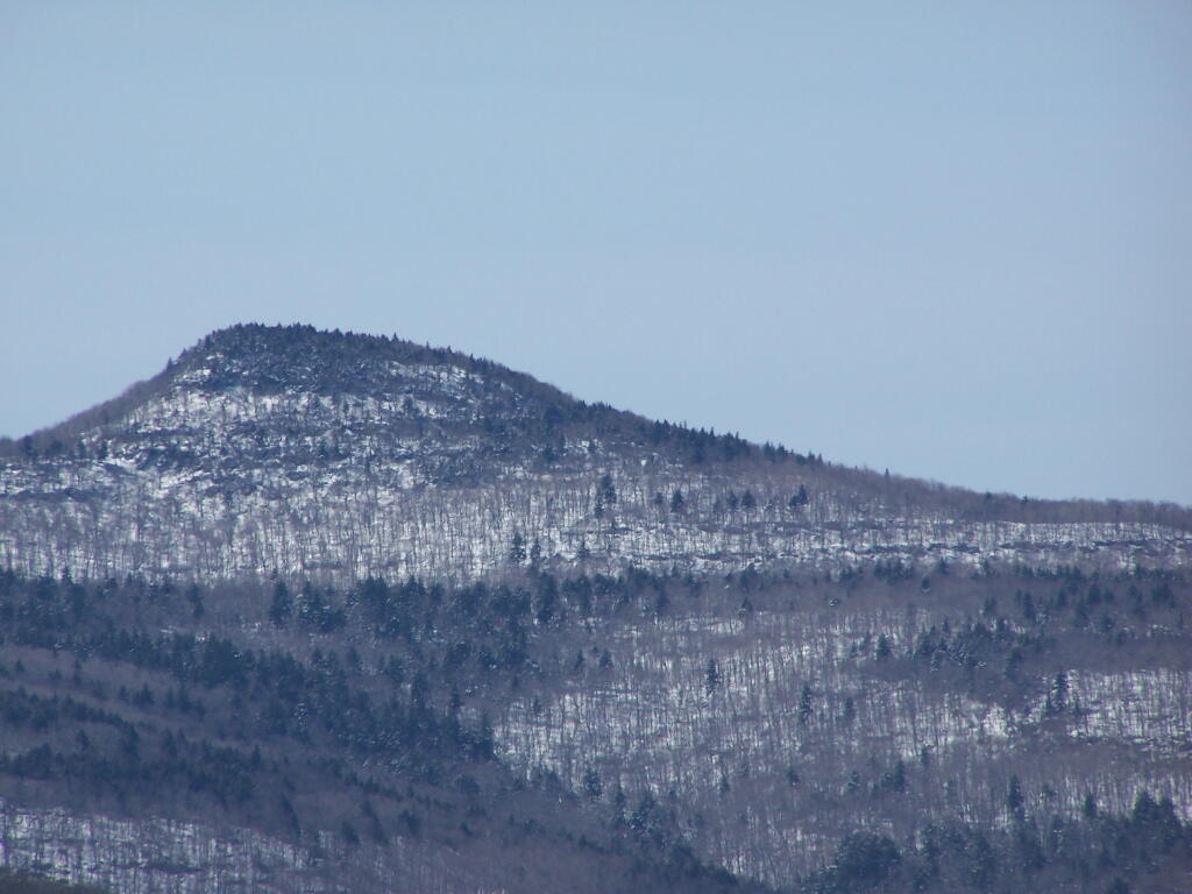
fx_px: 13085
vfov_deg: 3.9
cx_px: 596
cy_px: 447
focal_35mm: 380
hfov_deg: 5.2
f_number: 5
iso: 80
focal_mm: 63
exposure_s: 1/800
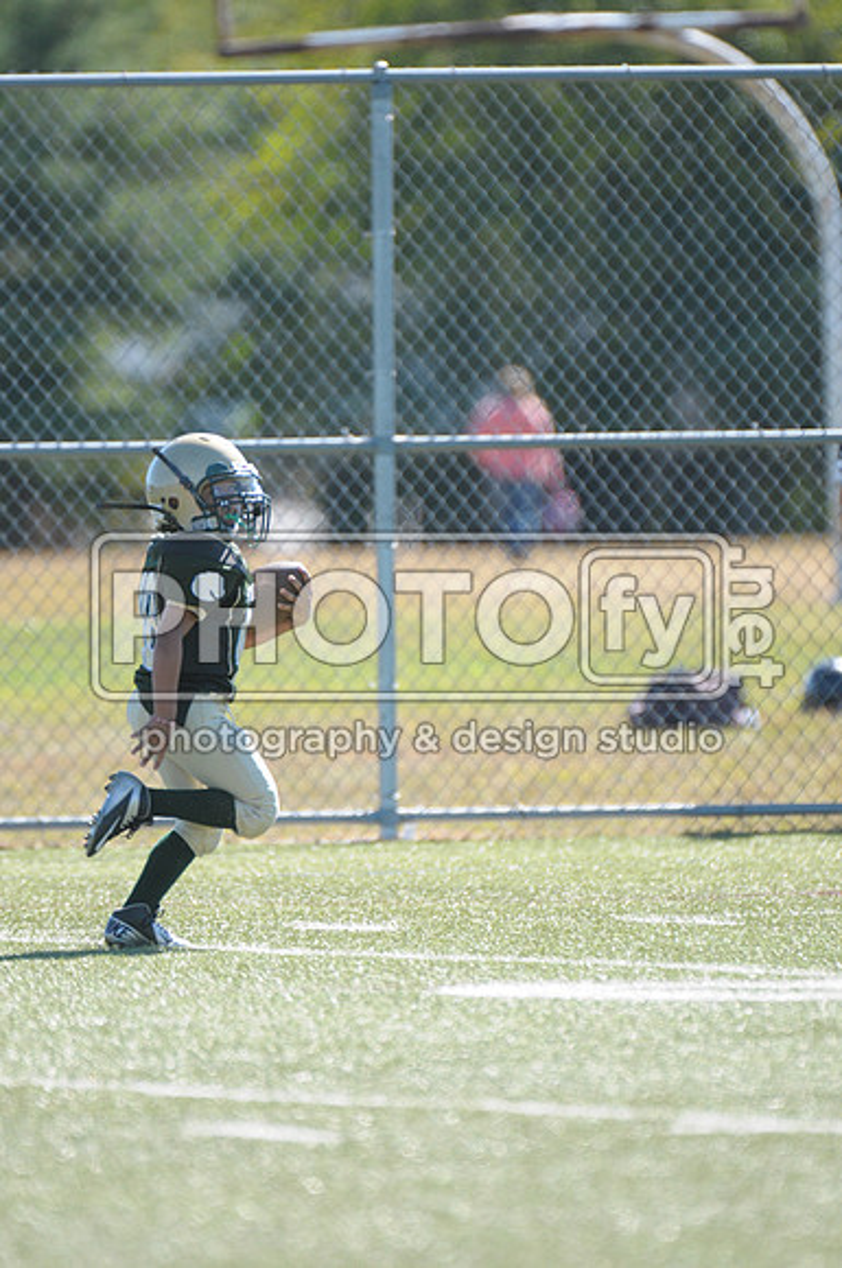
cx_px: 421
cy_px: 634
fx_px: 21111
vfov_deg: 3.4
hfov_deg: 2.3
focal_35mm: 600
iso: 640
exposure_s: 1/1600
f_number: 4
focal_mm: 400
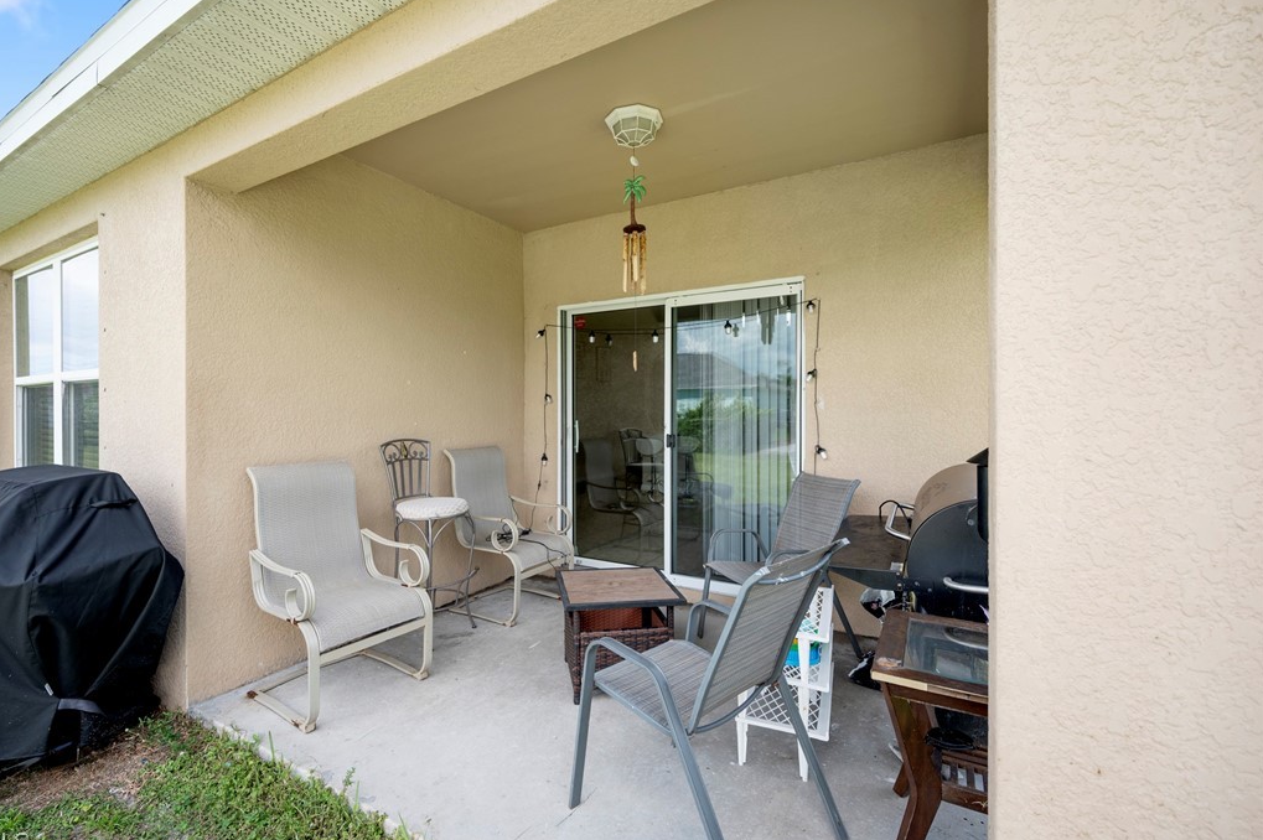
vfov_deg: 71.9
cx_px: 593
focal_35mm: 17
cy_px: 421
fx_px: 580
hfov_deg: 94.8
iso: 100
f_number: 4
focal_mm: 15.5
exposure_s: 1/250
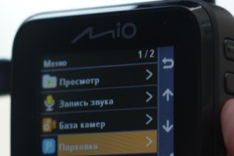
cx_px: -1
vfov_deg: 5.1
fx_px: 1762
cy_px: 110
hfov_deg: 7.6
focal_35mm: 271
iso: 400
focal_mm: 105
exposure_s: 1/250
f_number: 4
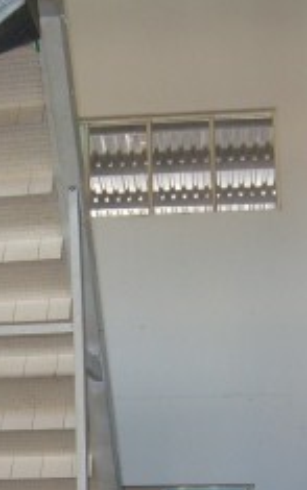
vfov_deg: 24.1
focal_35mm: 84
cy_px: 420
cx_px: 24
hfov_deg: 15.4
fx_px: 1124
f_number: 2.8
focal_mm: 5.8
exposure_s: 1/45
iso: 100
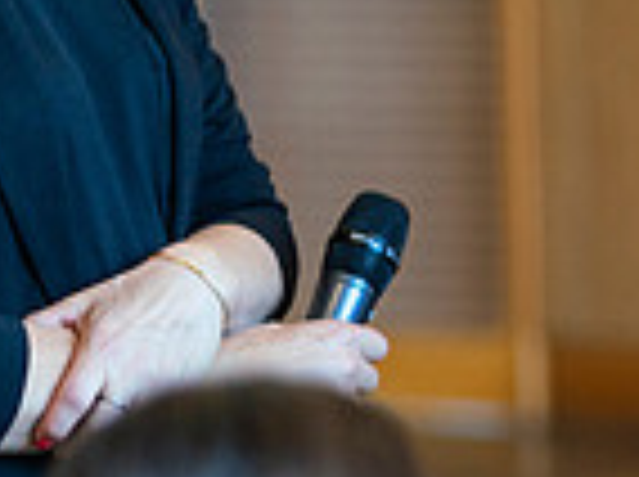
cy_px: 30
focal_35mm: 430
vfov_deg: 3.4
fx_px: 7924
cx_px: 1312
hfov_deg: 4.5
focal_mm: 85
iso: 800
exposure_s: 1/250
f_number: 1.8
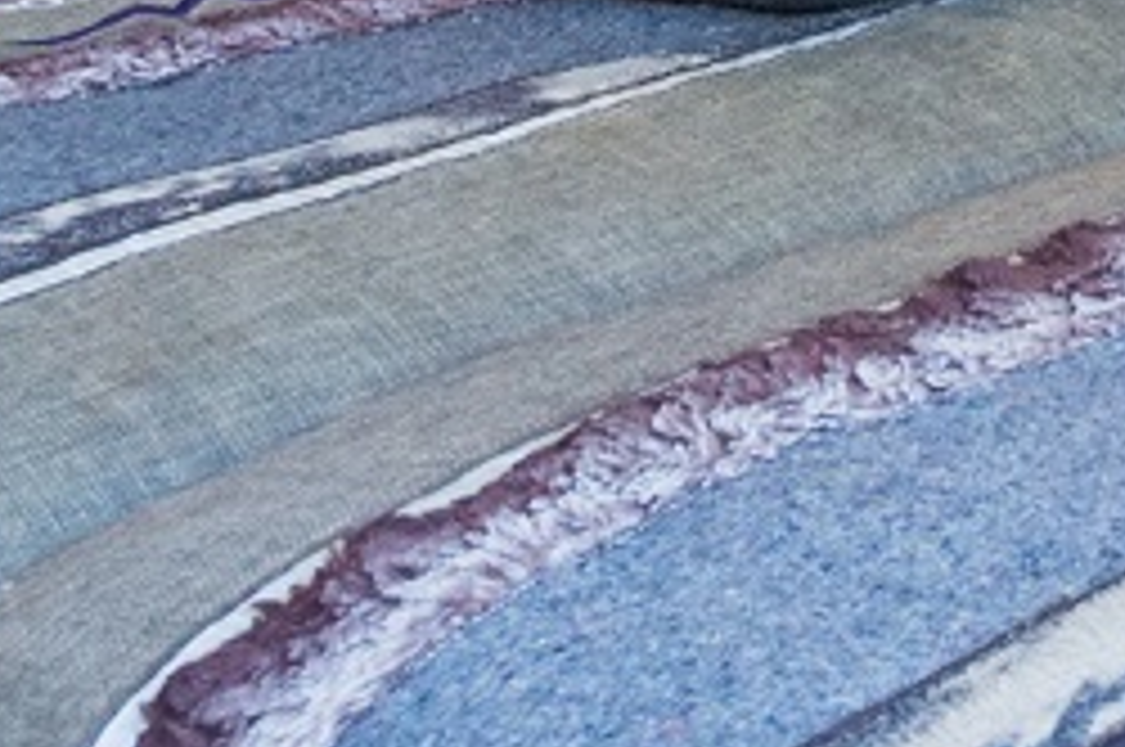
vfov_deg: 13.2
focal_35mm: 90
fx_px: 2809
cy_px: -729
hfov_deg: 17.4
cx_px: 2156
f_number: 8
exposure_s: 1/5
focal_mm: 10
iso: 640
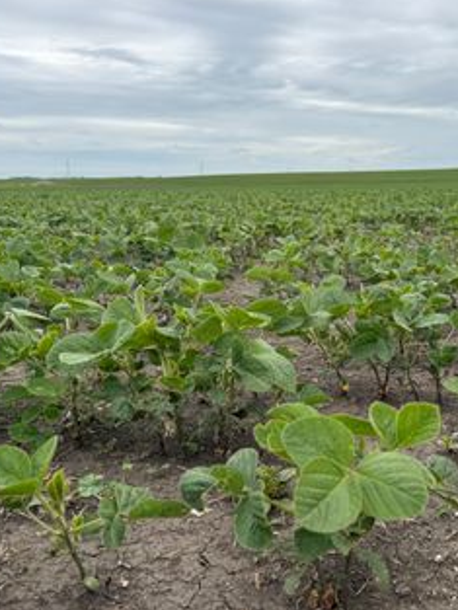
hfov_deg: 42.5
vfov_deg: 55.3
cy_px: 301
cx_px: 301
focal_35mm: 33
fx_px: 582
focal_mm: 6.76
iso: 80
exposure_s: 1/3953
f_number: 1.78
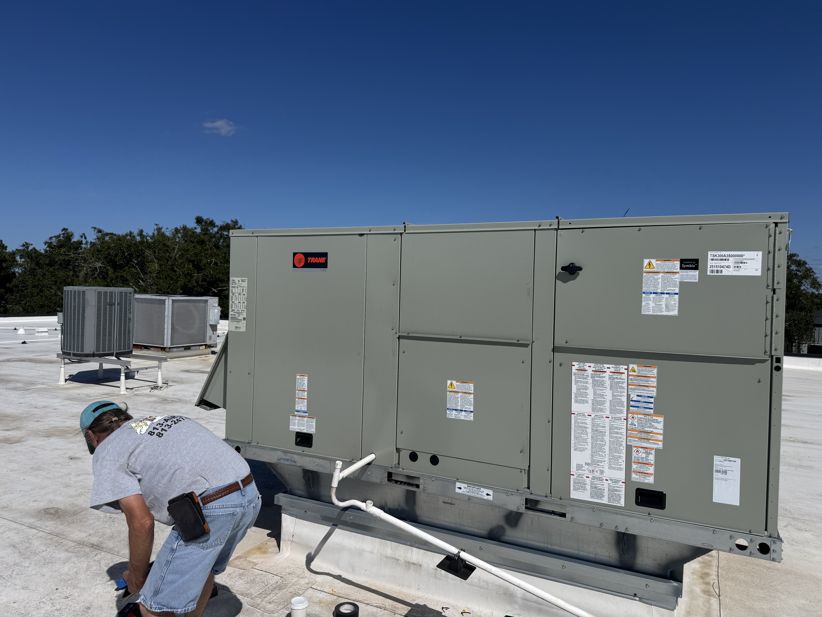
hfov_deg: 71.6
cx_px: 411
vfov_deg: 56.8
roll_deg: -1.8
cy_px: 308
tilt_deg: -0.8
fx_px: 570
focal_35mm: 24
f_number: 1.78
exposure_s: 1/12346
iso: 64
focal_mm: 6.76
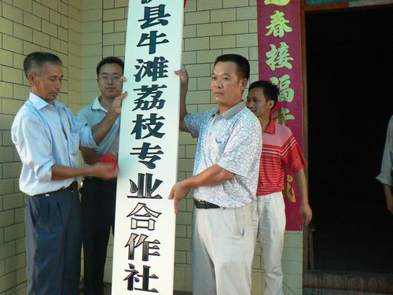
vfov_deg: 39.7
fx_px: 409
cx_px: 196
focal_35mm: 36
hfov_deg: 51.4
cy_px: 148
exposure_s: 1/20
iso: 200
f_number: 2.8
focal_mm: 6
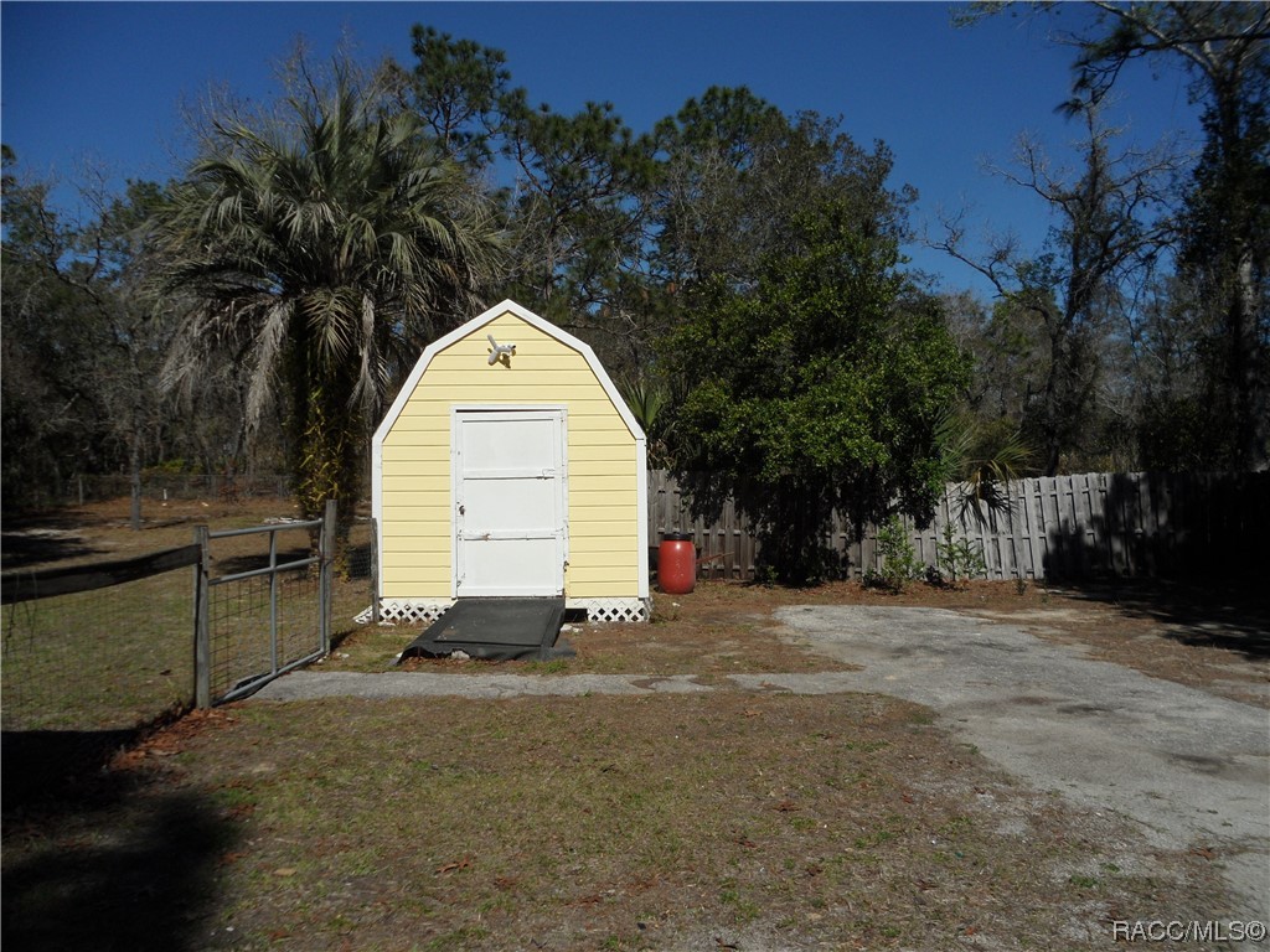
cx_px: 635
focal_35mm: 27
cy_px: 476
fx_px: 991
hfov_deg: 65.3
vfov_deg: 51.4
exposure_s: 1/350
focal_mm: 4.9
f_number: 8.9
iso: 80
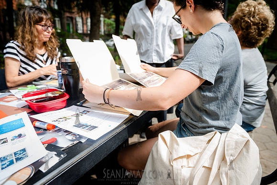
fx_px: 200
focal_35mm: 26
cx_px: 138
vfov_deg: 49.5
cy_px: 92
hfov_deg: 69.4
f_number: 4
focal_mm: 26
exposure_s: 1/500
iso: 320
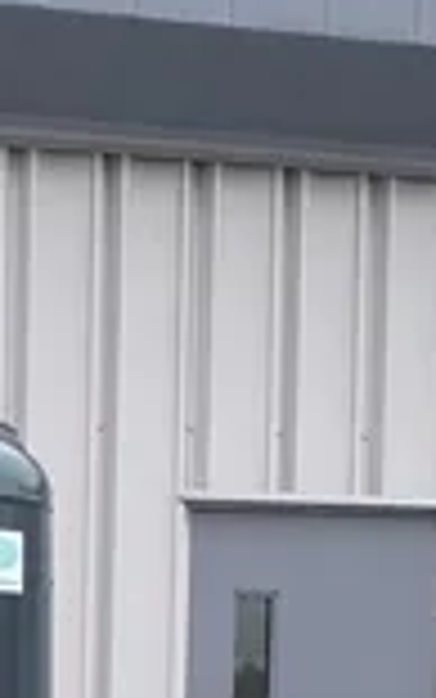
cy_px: 1083
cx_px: -346
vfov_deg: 14.8
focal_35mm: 130
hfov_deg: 9.6
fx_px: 2469
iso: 25
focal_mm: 4.25
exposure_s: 1/656
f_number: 1.8
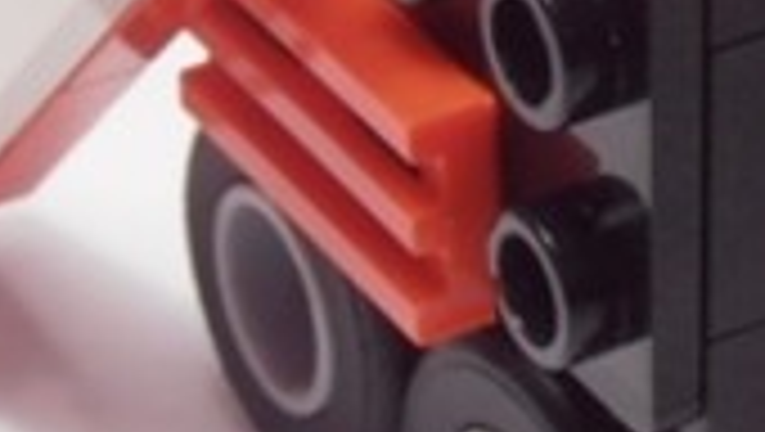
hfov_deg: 10.0
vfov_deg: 5.6
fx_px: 4325
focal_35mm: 213
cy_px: -290
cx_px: 860
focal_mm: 6.61
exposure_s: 1/40
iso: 100
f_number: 3.9
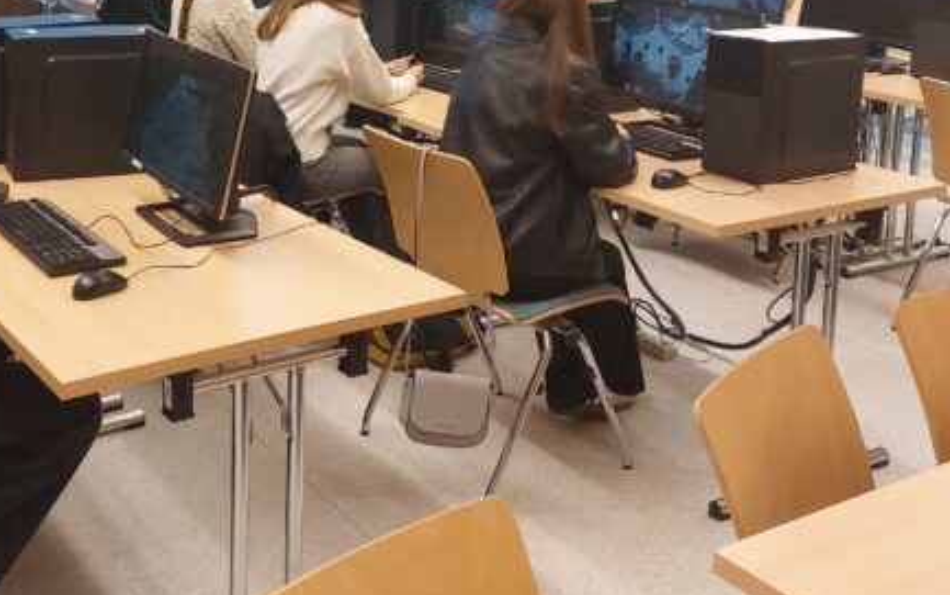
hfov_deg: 41.5
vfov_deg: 26.1
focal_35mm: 47
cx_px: 250
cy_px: 9
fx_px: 1217
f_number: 1.8
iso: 250
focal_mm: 5.23
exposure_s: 1/120
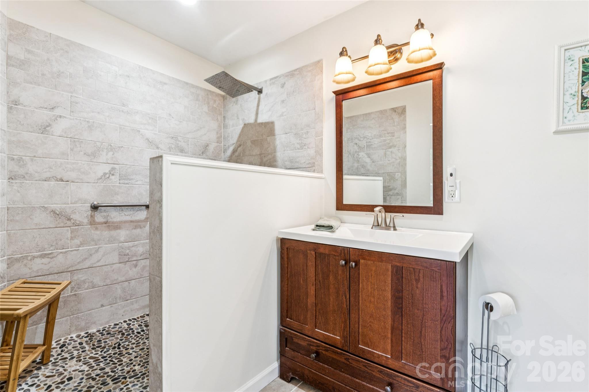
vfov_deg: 71.7
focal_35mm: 17
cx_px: 294
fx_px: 272
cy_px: 196
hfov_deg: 94.6
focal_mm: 16.6
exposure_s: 1/2
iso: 100
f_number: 13
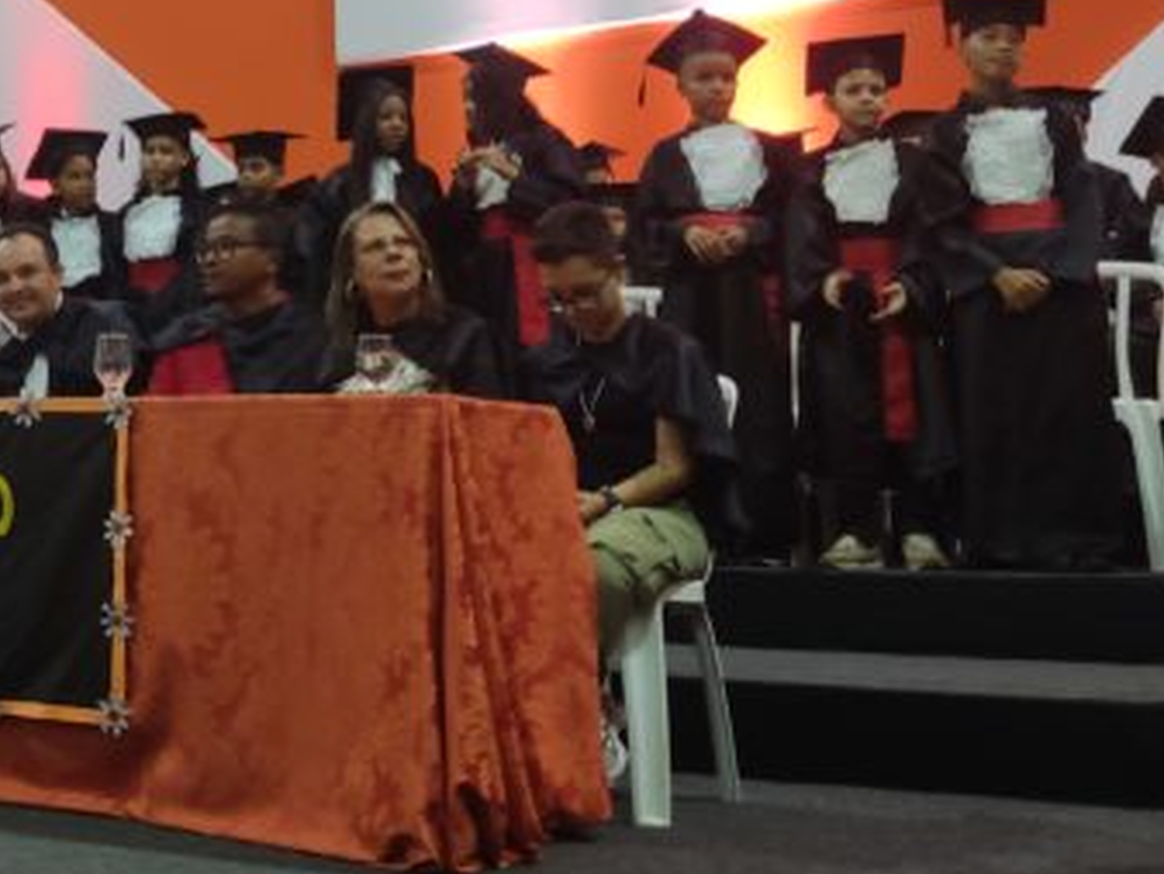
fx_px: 1917
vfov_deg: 25.3
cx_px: 17
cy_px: 180
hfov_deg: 31.4
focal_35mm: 57
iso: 340
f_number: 1.79
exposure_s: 1/30
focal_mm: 4.71
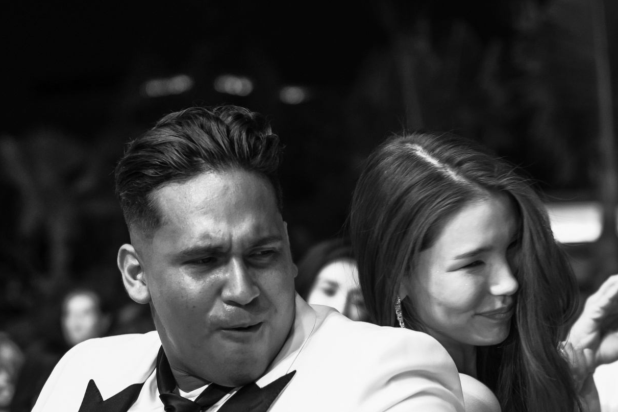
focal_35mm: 126
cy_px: 434
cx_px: 304
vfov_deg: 10.8
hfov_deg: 16.3
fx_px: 2163
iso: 1600
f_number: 2.8
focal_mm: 59.6
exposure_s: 1/125
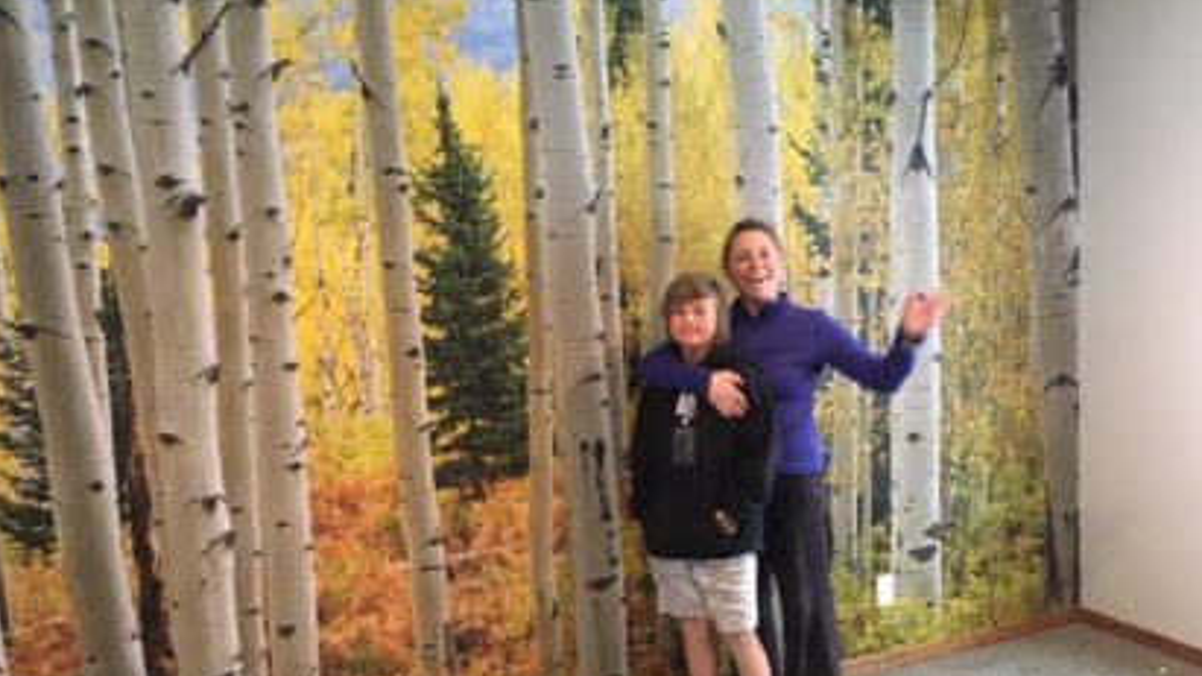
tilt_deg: -6.7
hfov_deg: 61.0
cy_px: 398
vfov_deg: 36.5
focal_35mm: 32
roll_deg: +2.7
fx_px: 1020
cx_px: 600
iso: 200
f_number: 2.2
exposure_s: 1/20
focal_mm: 4.15
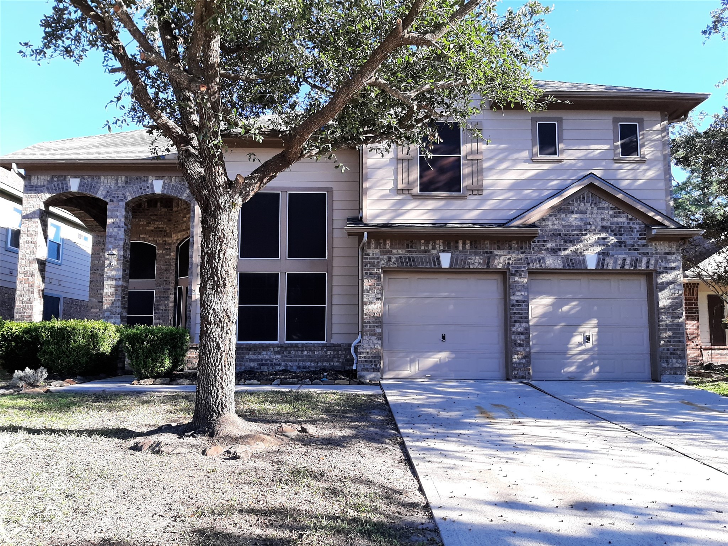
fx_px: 547
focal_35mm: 26
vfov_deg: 53.1
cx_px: 364
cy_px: 273
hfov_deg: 67.3
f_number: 1.7
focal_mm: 3.93
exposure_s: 1/673
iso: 40
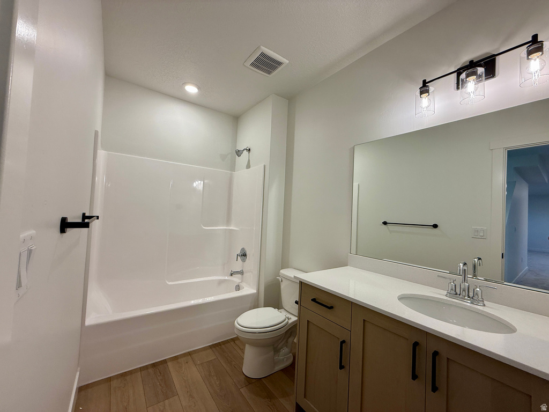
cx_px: 274
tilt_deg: +2.9
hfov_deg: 102.1
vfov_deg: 85.7
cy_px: 206
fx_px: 222
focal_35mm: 14
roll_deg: -2.6
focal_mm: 2.22
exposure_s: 1/120
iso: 100
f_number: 2.2
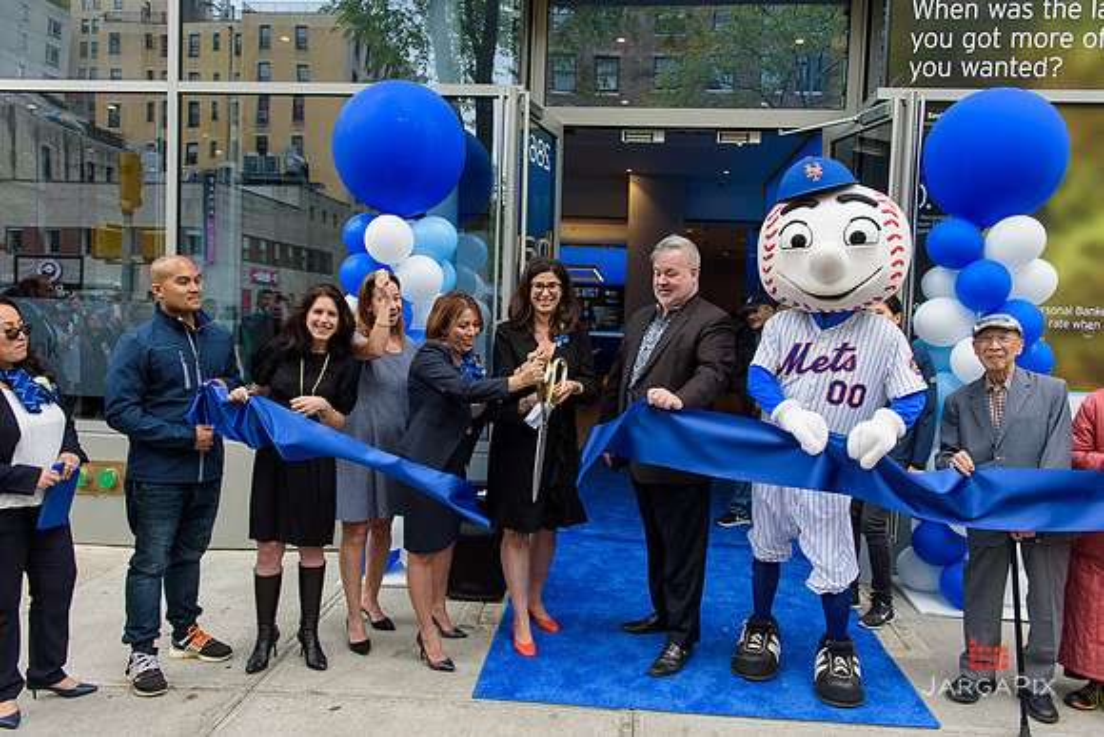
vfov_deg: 46.4
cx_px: 552
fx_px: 859
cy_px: 368
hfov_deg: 65.5
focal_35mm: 28
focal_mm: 28
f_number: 5
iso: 200
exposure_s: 1/250
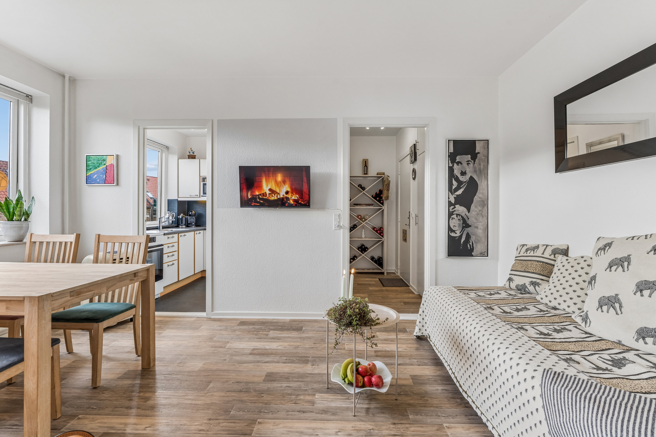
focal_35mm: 17
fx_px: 310
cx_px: 328
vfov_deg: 70.4
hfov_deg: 93.3
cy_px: 218
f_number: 10
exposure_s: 1/13
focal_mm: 17
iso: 200
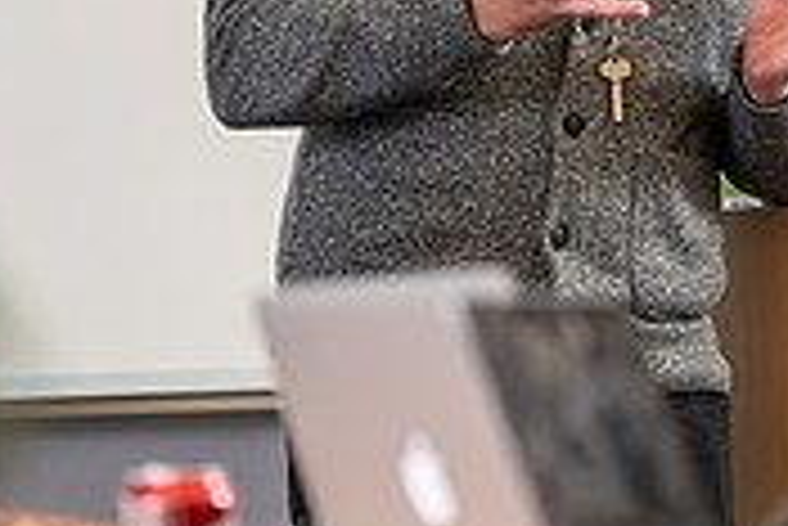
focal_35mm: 384
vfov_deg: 3.6
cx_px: 743
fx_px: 8412
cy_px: -83
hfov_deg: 5.4
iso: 640
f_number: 3.2
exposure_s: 1/200
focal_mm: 116
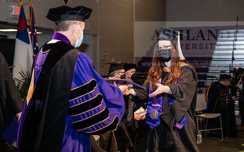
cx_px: 122
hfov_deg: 32.0
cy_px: 73
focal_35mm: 64
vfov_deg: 20.3
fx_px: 426
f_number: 6.3
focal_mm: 62
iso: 1600
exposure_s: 1/200
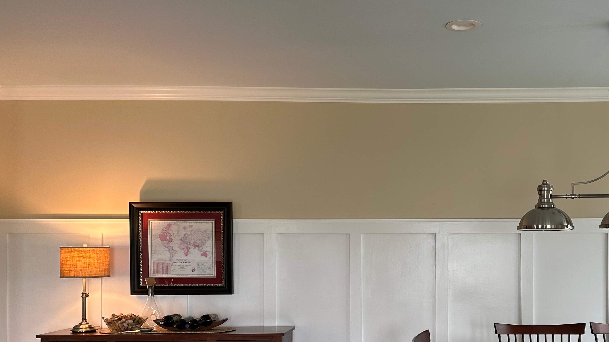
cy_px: 247
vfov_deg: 26.3
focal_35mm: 45
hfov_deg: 44.6
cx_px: 420
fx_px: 727
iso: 125
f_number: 1.78
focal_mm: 6.86
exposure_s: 1/60
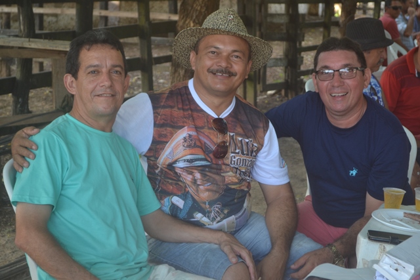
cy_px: 140
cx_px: 210
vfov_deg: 18.9
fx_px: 840
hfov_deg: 28.1
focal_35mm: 72
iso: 400
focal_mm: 48
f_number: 5.3
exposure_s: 1/60
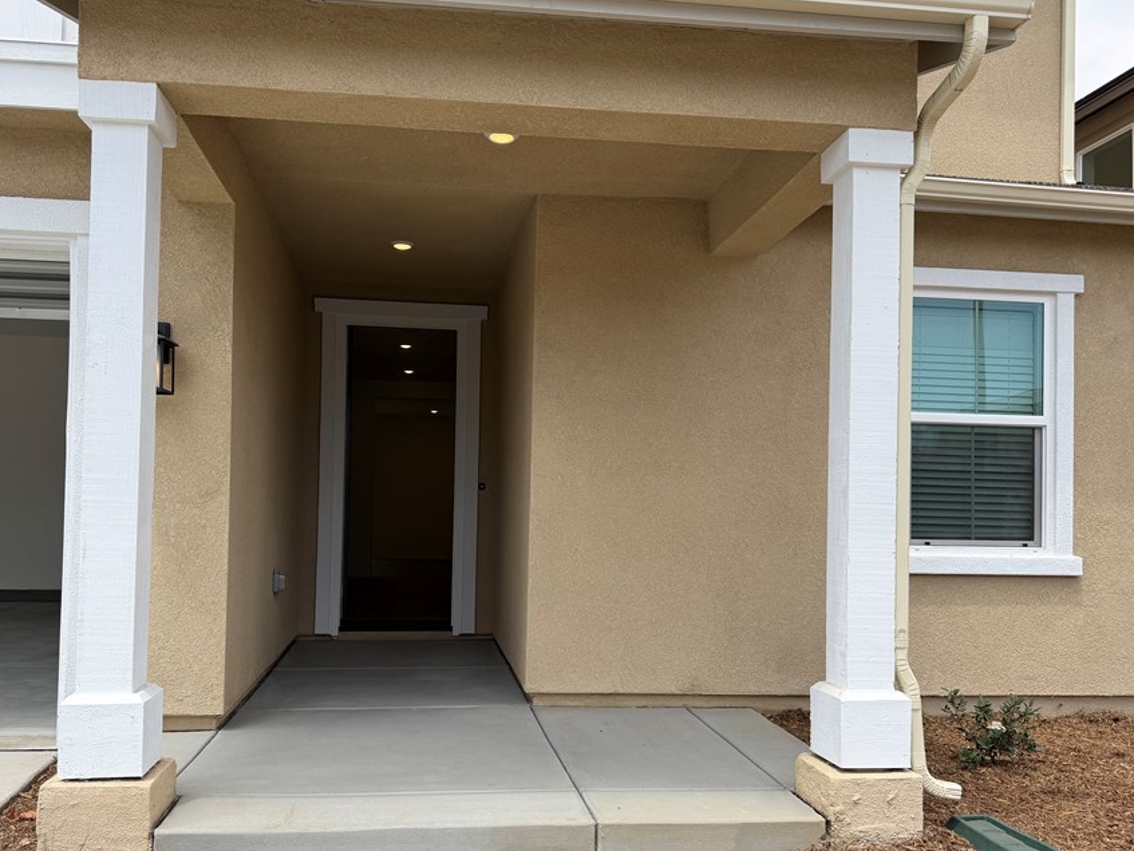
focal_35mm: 29
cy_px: 486
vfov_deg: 48.1
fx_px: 950
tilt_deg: +2.2
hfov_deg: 61.6
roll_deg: -0.4
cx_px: 525
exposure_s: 1/3279
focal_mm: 6.76
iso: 80
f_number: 1.78
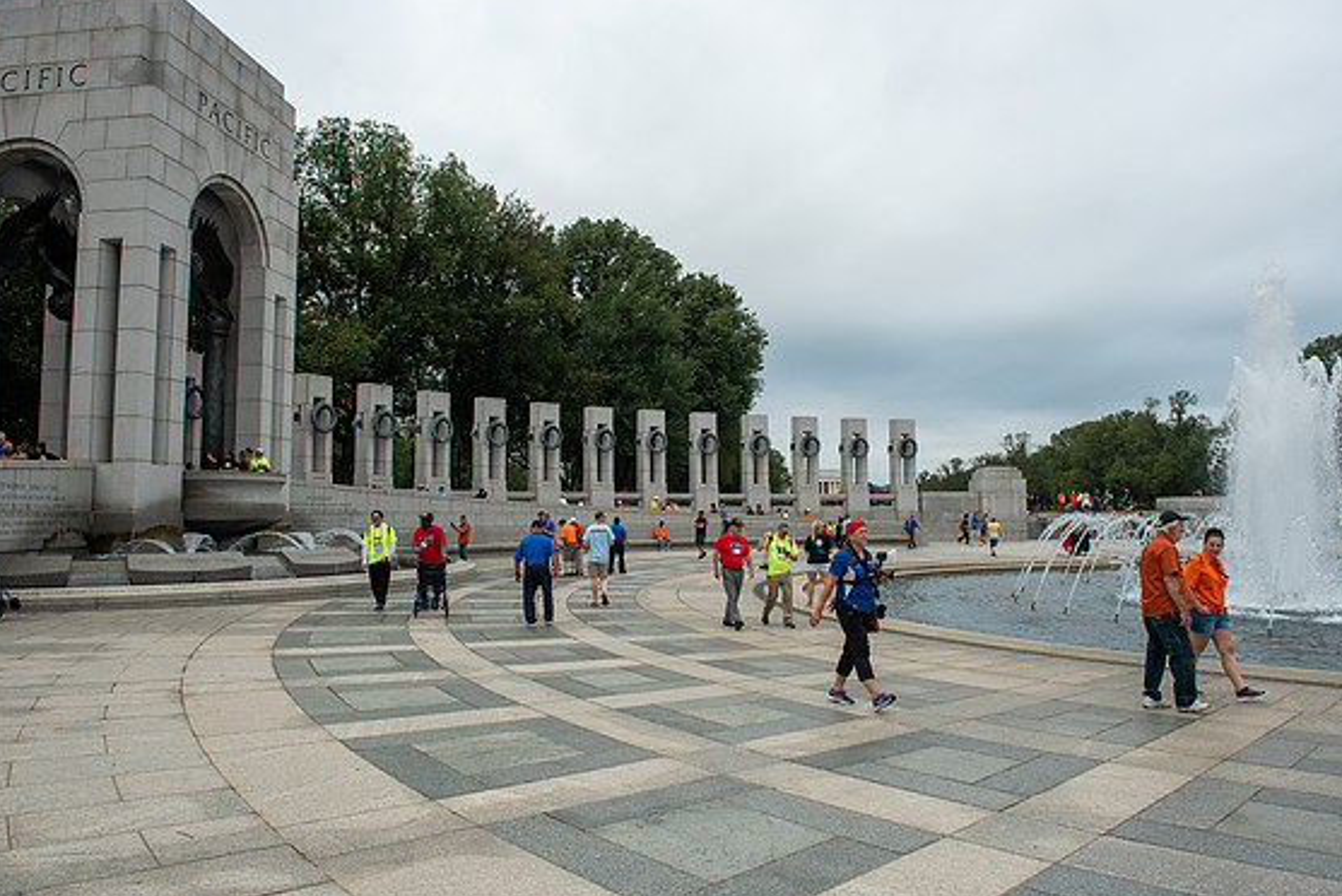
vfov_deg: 51.3
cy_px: 442
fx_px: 932
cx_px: 675
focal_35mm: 25
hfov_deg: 71.5
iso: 200
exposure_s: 1/400
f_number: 7.1
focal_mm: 24
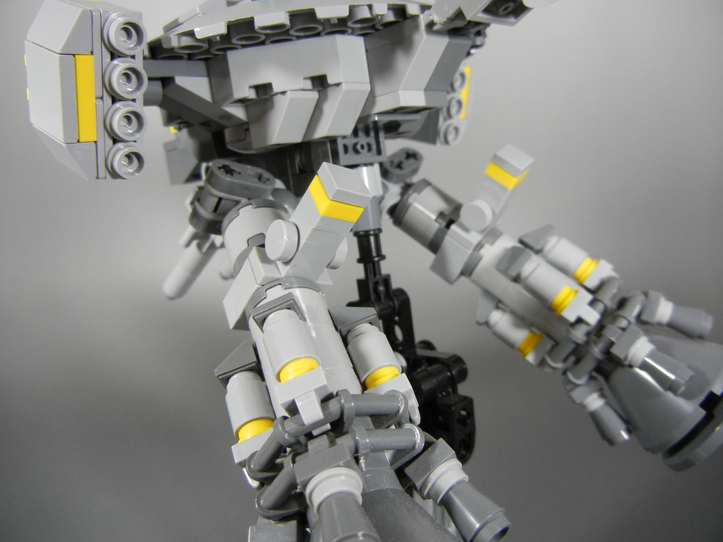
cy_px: 271
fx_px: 627
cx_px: 362
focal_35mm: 30
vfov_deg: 46.8
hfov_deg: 60.0
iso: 400
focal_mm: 5.4
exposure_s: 1/50
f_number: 3.5
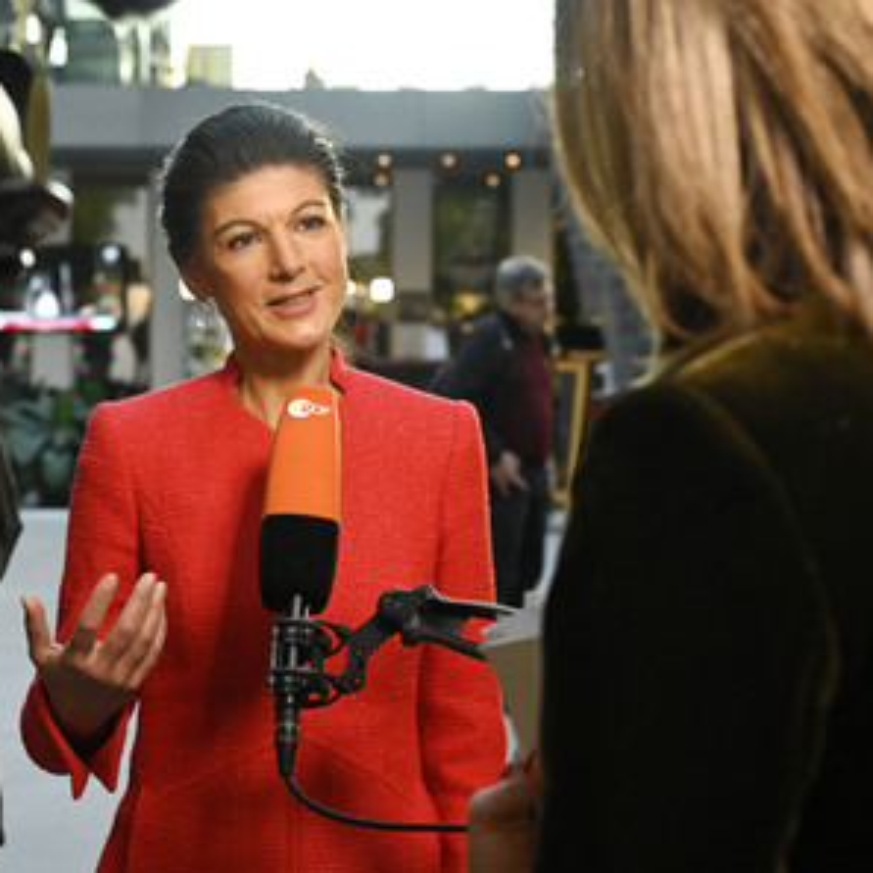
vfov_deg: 27.7
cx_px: 313
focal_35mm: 62
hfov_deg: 27.6
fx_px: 1769
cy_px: 438
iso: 5000
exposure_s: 1/320
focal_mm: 48
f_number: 4.5
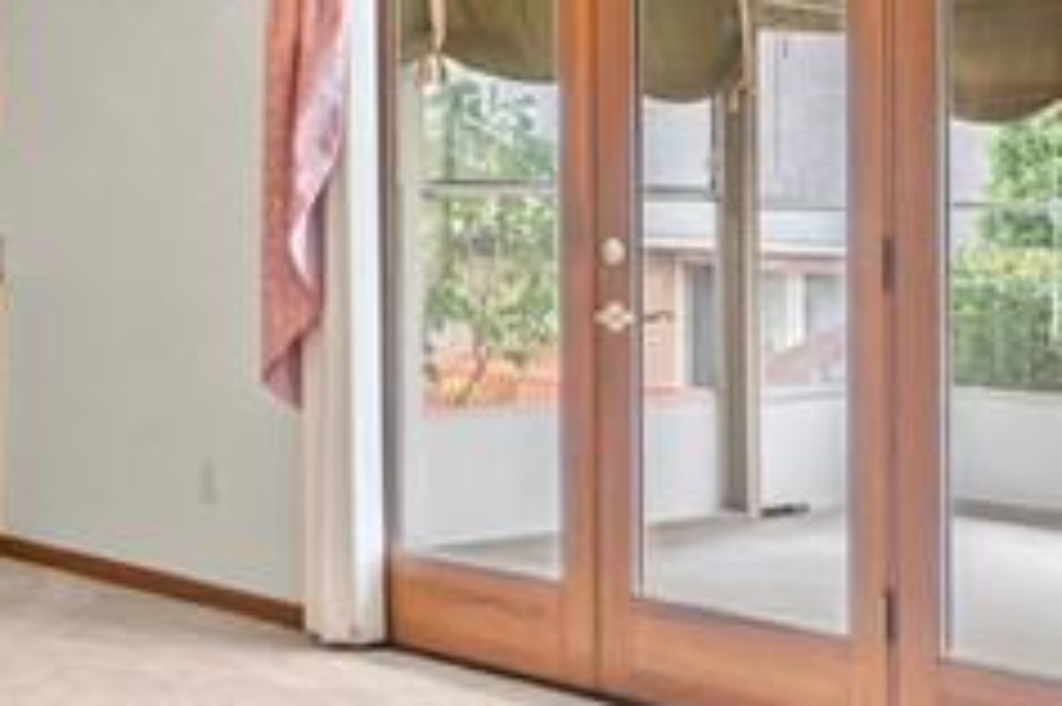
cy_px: 281
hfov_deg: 29.2
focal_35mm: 69
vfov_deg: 19.7
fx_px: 2034
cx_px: 626
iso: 250
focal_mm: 15
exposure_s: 1/1.25
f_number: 9
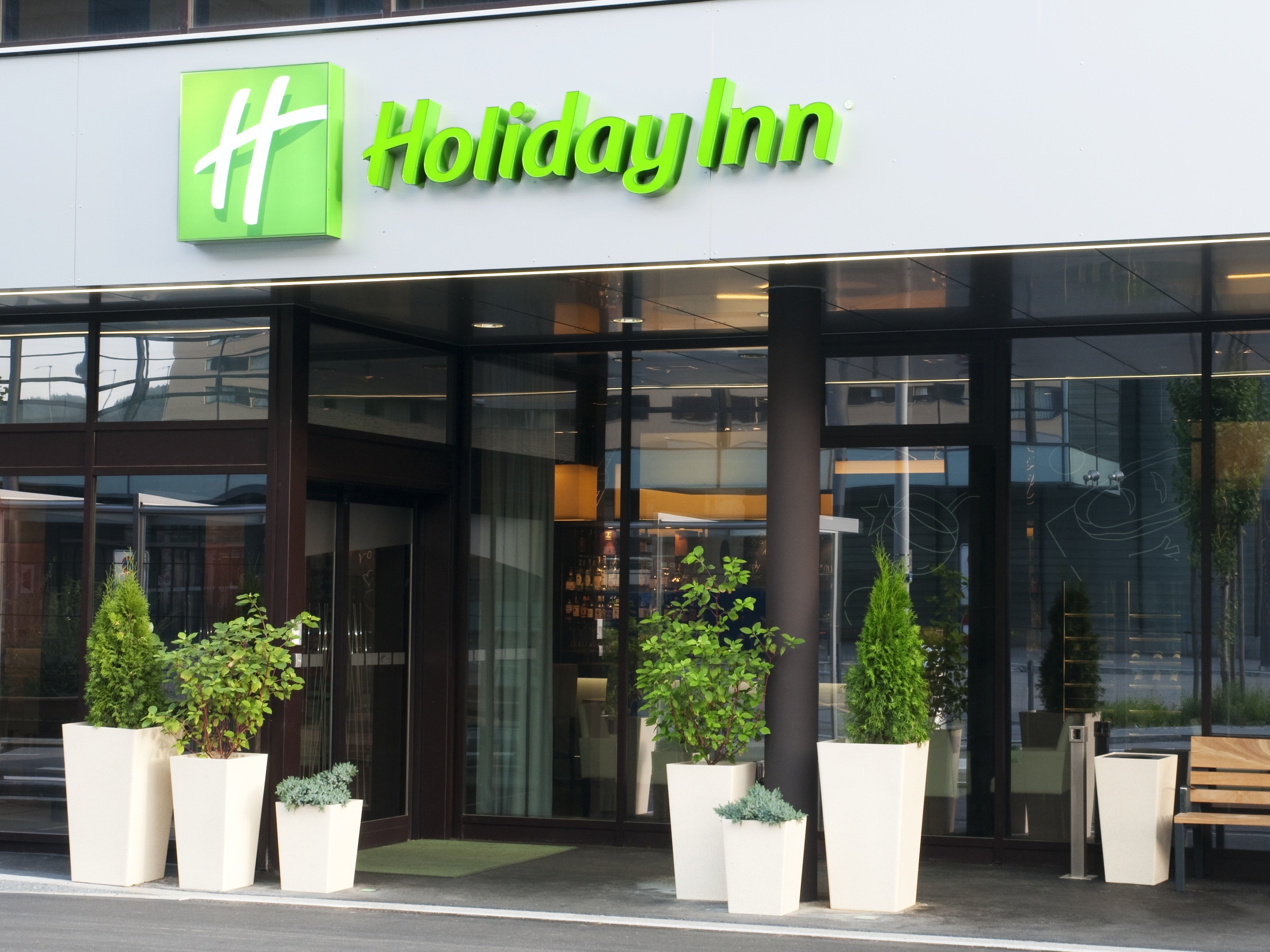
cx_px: 716
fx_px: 2275
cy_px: 476
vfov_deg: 23.6
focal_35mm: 62
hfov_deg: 31.2
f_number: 11
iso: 200
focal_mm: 38
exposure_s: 1/3
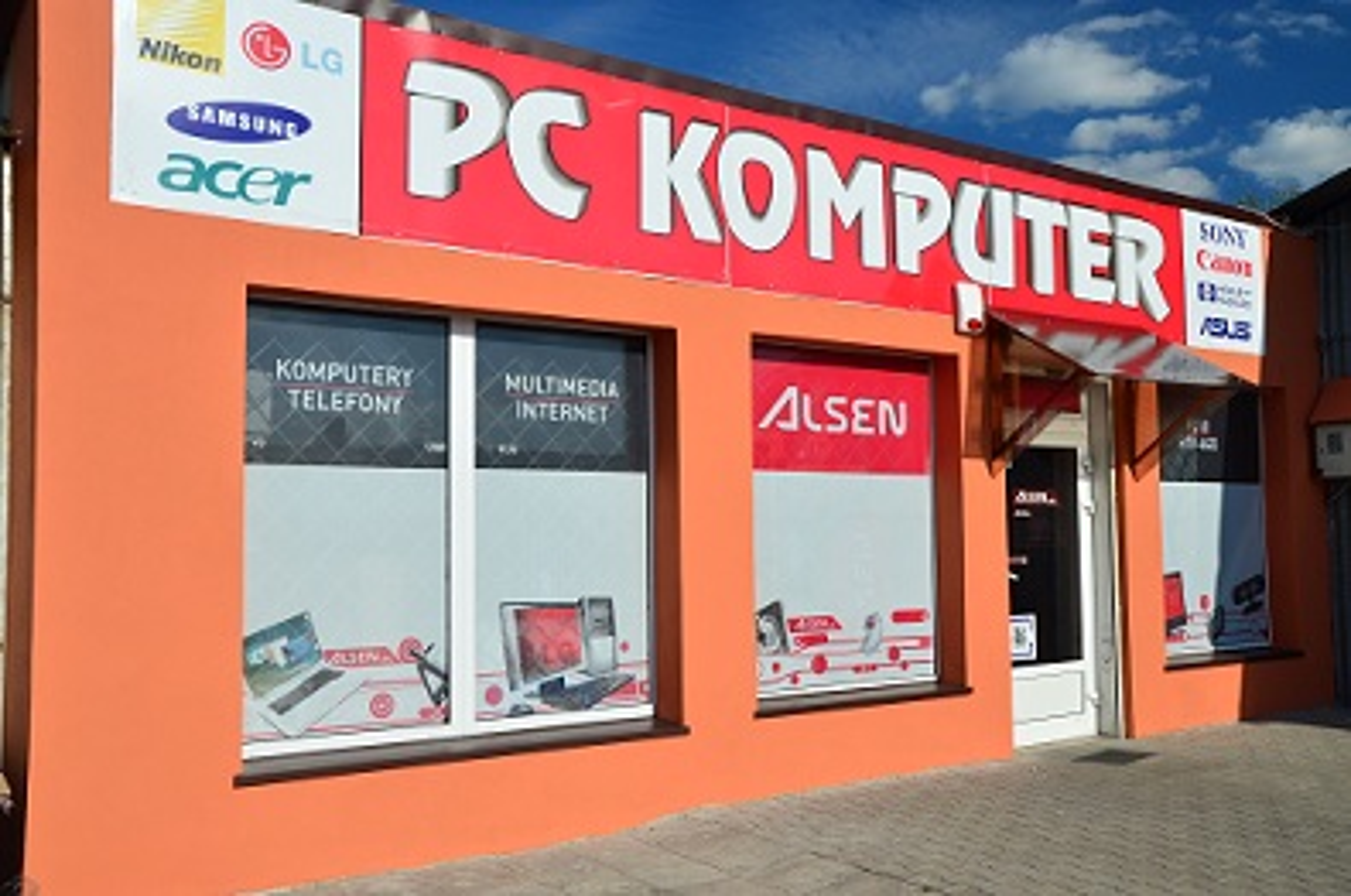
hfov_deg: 57.3
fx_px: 1236
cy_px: 448
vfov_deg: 39.8
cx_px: 676
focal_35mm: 33
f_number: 11
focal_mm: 22
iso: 500
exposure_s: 1/500
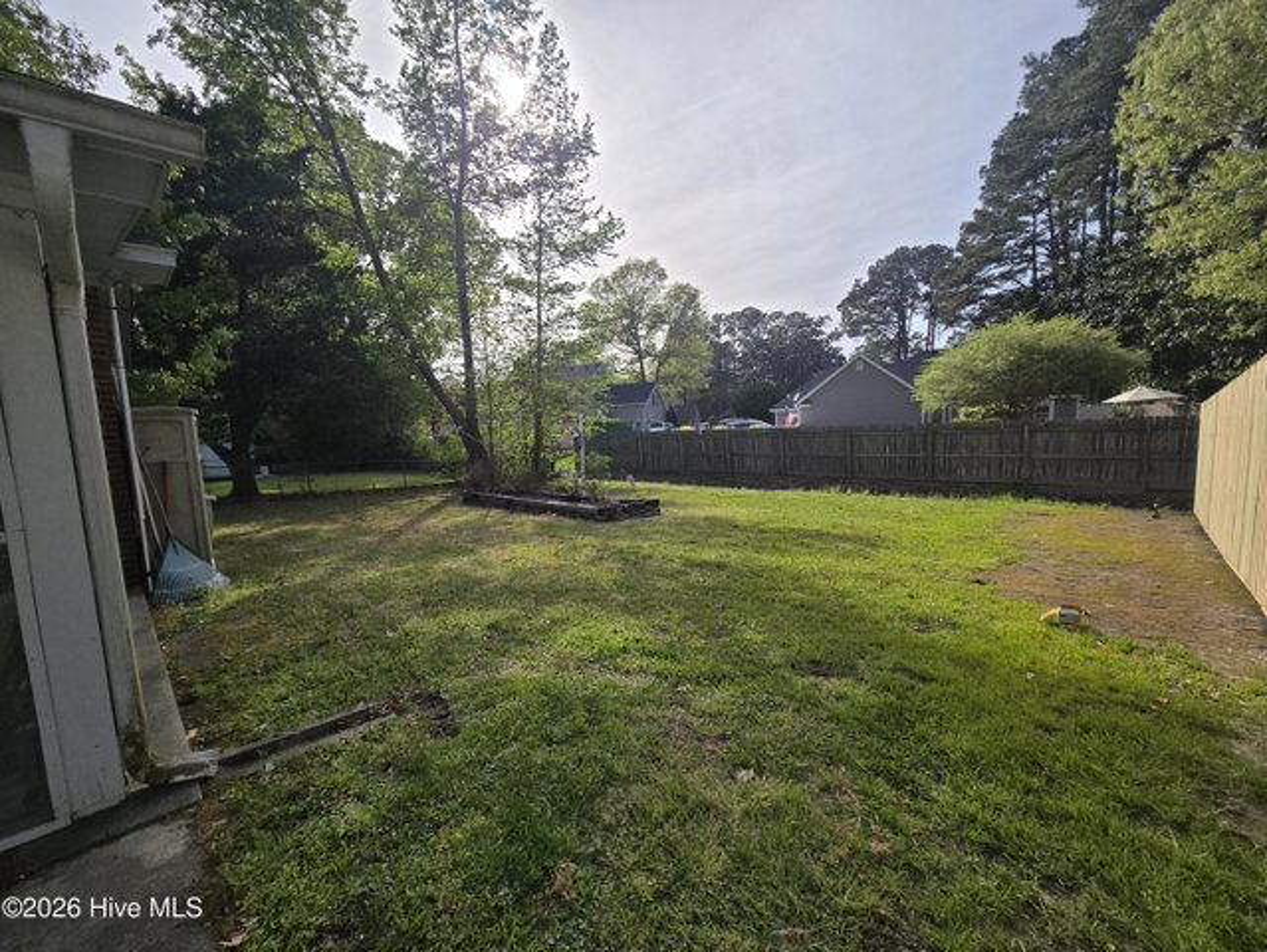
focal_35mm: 13
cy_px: 476
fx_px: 476
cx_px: 634
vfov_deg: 90.0
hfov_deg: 106.1
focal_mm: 2.2
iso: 50
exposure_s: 1/3354
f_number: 2.2
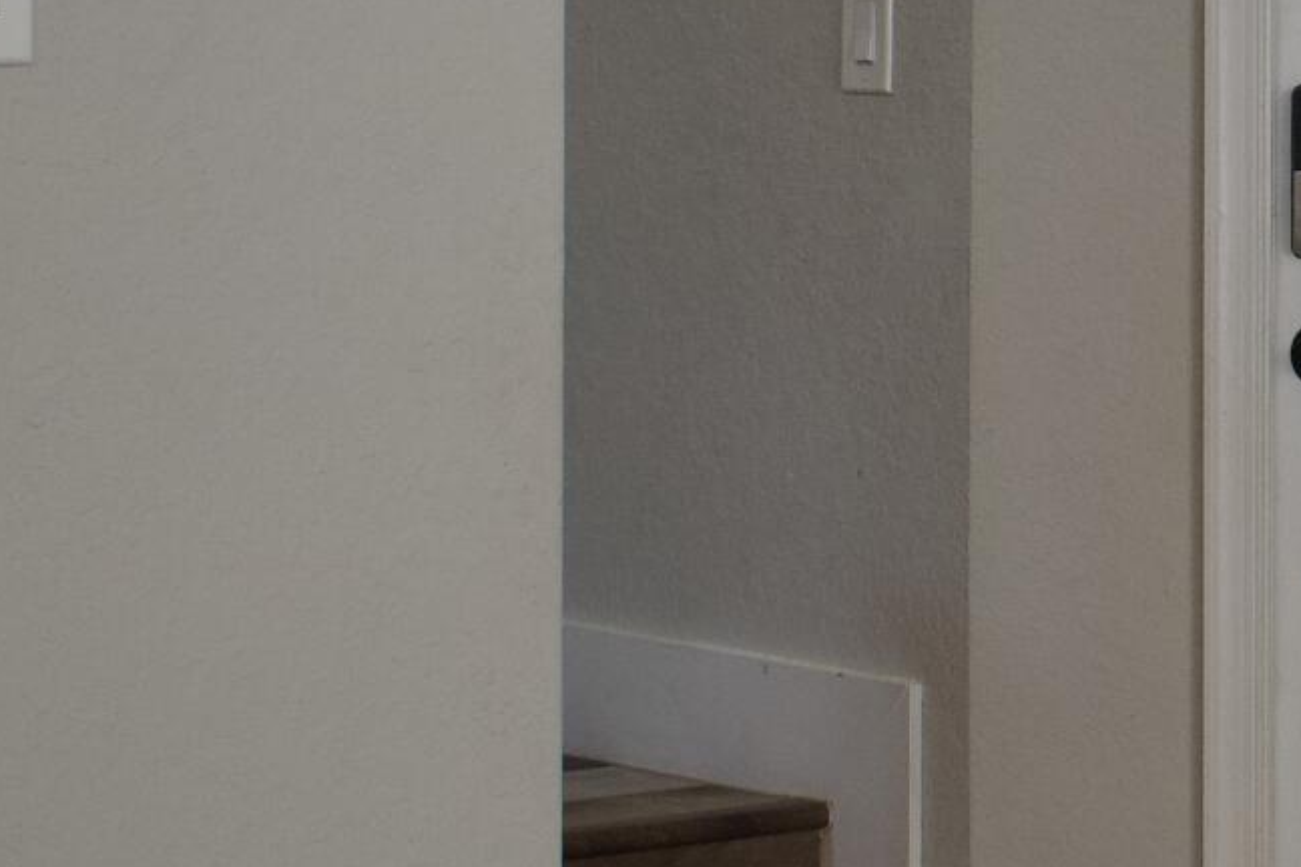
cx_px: 1508
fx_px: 4517
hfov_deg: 15.8
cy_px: 185
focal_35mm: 125
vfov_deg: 10.9
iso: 400
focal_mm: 18
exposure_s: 1/50
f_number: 3.5
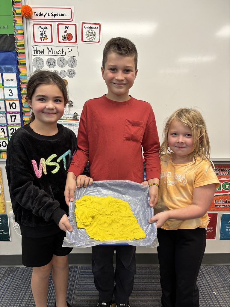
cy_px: 154
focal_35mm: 26
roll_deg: -1.3
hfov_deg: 53.1
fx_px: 230
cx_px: 115
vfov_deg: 67.3
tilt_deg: -12.1
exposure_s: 1/60
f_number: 1.6
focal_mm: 5.96
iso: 125
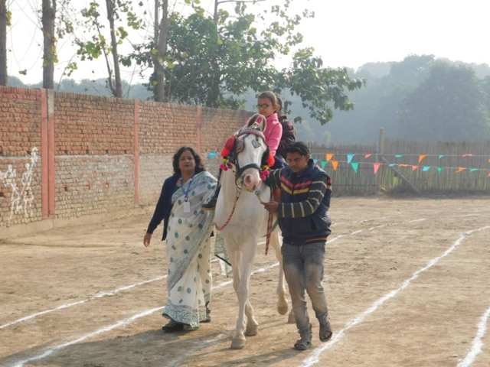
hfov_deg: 24.4
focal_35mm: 80
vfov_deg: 18.4
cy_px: 184
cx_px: 245
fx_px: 1132
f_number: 4.4
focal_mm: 14.2
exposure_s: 1/500
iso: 125
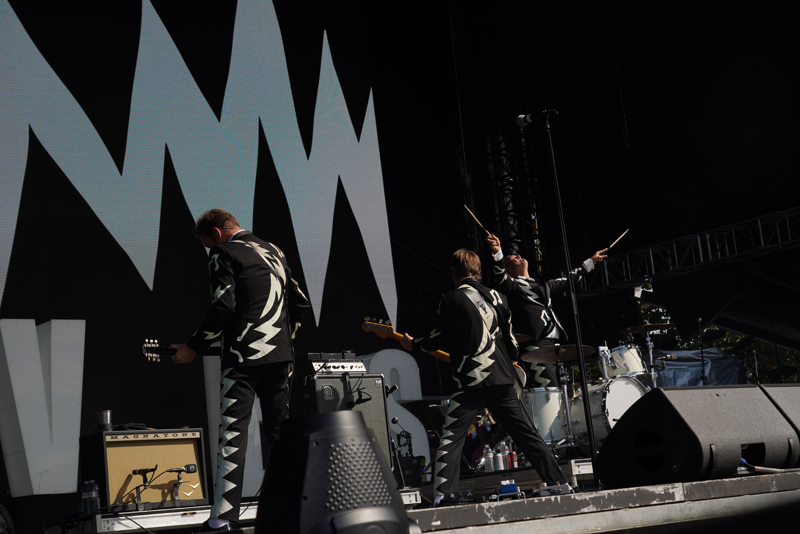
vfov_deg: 22.3
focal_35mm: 61
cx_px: 400
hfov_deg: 32.9
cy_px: 267
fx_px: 1355
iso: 100
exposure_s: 1/640
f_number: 8
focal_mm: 61
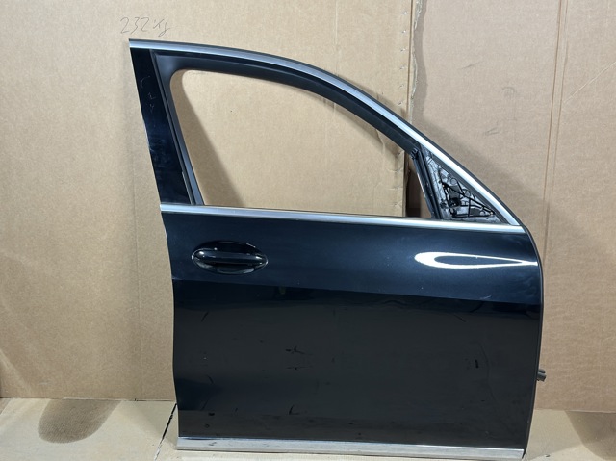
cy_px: 230
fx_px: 854
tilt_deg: -18.4
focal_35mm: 48
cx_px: 308
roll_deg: +0.1
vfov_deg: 30.2
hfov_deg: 39.7
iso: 250
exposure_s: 1/50
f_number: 1.78
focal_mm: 6.86
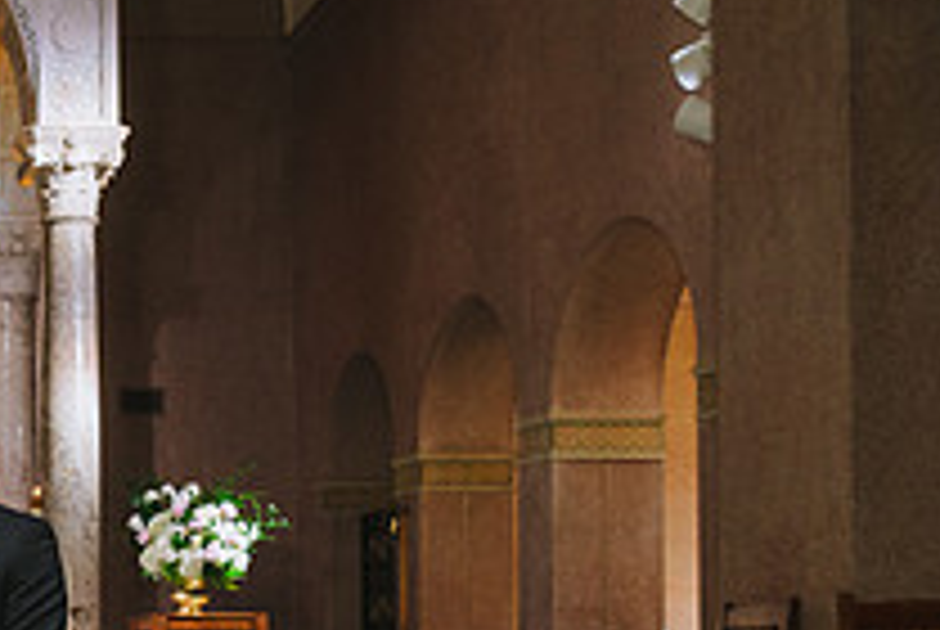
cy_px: 642
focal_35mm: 77
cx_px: -238
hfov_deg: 23.6
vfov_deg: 17.3
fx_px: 2013
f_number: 4
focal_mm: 26
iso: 1250
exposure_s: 1/200
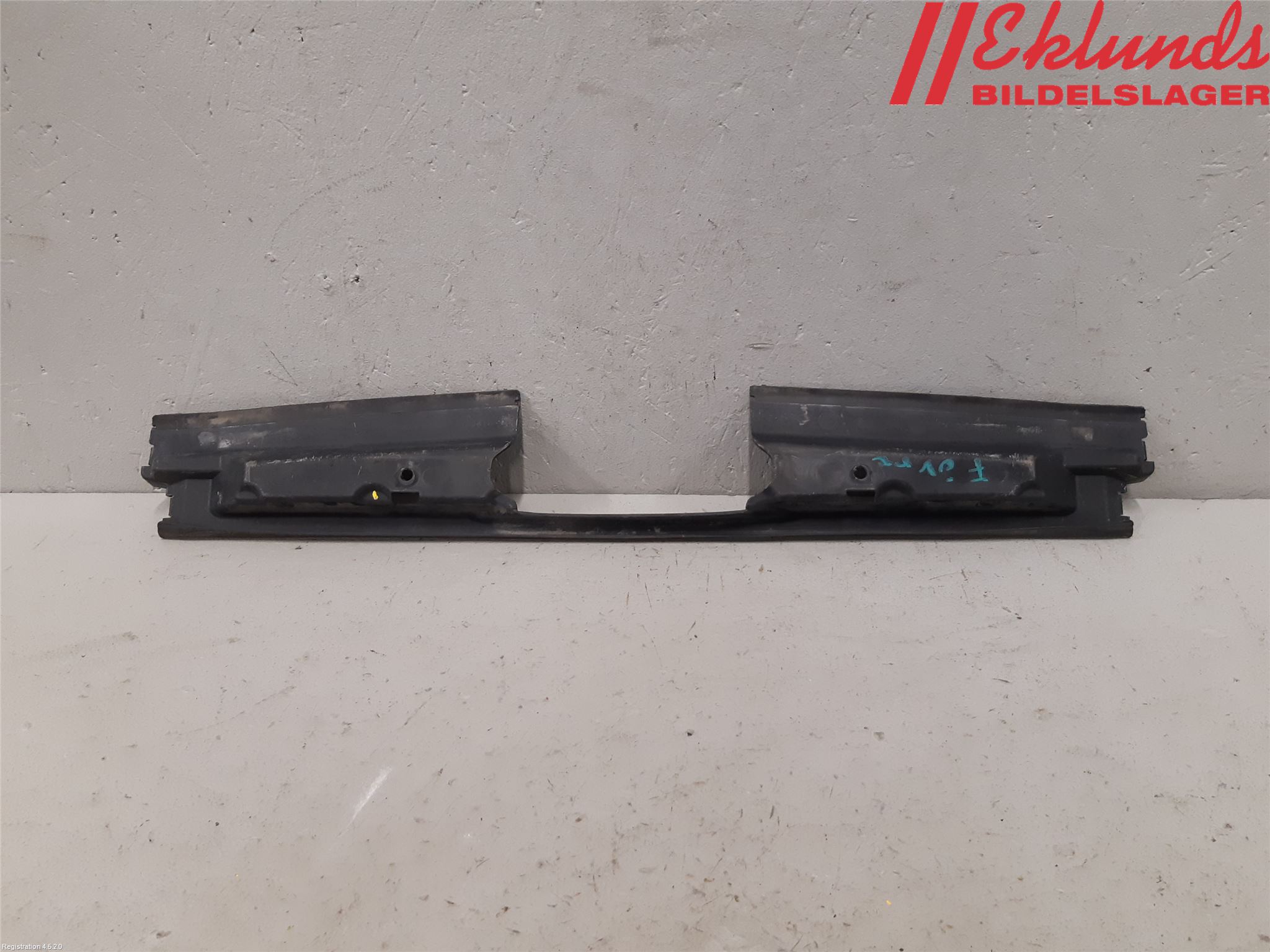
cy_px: 476
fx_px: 954
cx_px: 635
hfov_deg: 67.3
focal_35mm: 26
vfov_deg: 53.1
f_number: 1.7
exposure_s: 1/50
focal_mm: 3.93
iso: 160
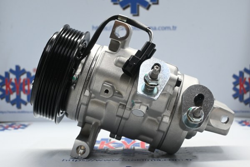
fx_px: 417
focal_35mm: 60
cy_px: 84
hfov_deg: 33.4
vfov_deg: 22.6
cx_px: 125
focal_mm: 40
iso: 1100
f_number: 5.6
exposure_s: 1/60
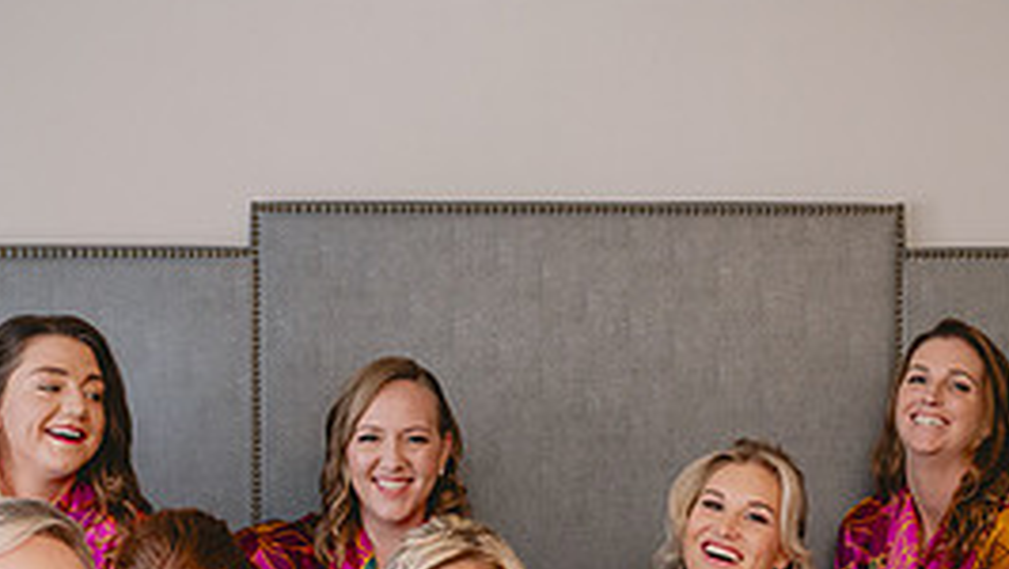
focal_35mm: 91
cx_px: 569
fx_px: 2436
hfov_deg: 23.4
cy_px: 629
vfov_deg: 13.1
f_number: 4
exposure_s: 1/200
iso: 1600
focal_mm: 37
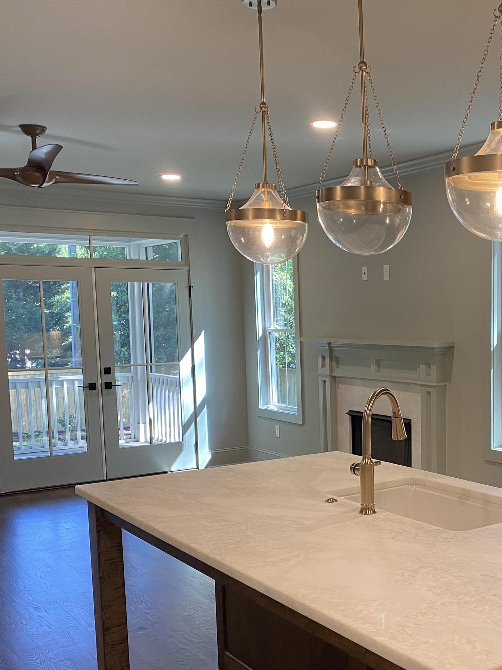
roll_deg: +0.8
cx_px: 445
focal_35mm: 42
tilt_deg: -6.0
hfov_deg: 32.7
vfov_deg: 44.6
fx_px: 812
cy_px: 402
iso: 80
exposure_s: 1/60
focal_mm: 4.25
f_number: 1.8
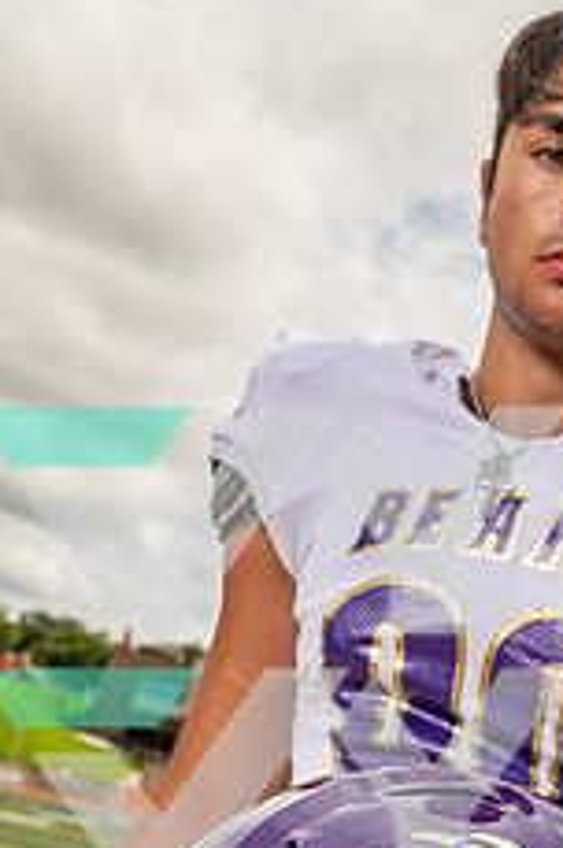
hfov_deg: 21.6
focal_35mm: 61
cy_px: 785
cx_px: 522
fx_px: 1435
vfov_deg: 31.2
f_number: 8
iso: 100
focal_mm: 31
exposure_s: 1/160
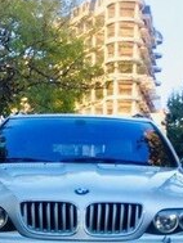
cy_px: 274
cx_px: 86
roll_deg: -3.3
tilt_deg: -4.3
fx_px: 535
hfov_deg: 19.4
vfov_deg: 23.8
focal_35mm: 76
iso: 32
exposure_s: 1/100
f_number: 2.2
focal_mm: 4.15
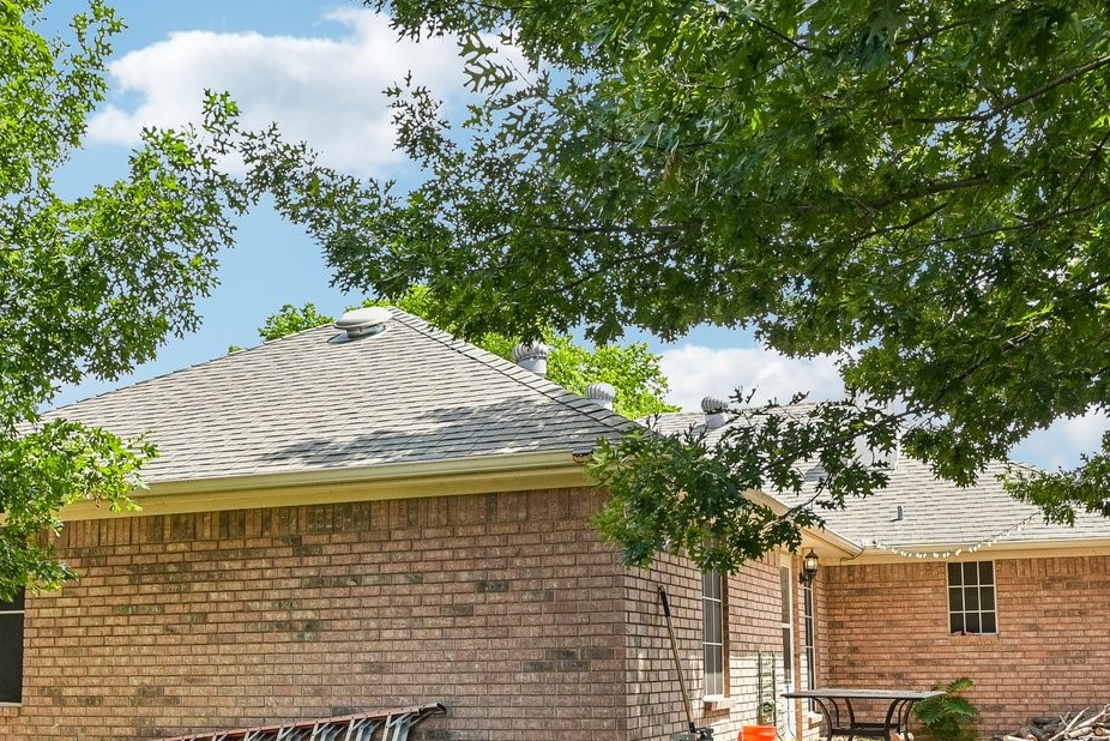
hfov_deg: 46.4
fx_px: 1295
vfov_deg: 31.5
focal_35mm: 42
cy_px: 537
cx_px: 541
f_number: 8
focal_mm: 19
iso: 400
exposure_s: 1/250
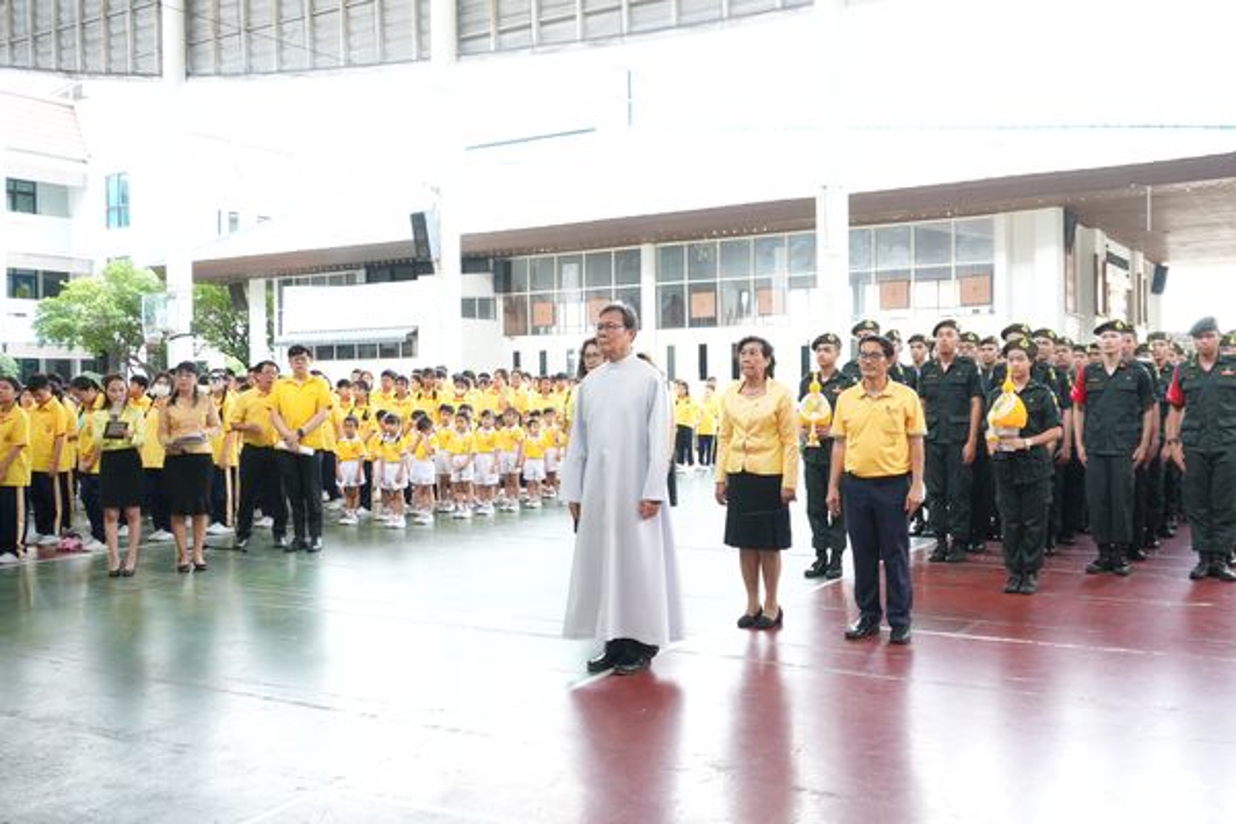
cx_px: 618
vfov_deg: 38.4
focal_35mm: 34
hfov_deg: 55.1
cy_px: 412
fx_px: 1184
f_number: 5.6
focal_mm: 23
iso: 500
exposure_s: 1/40
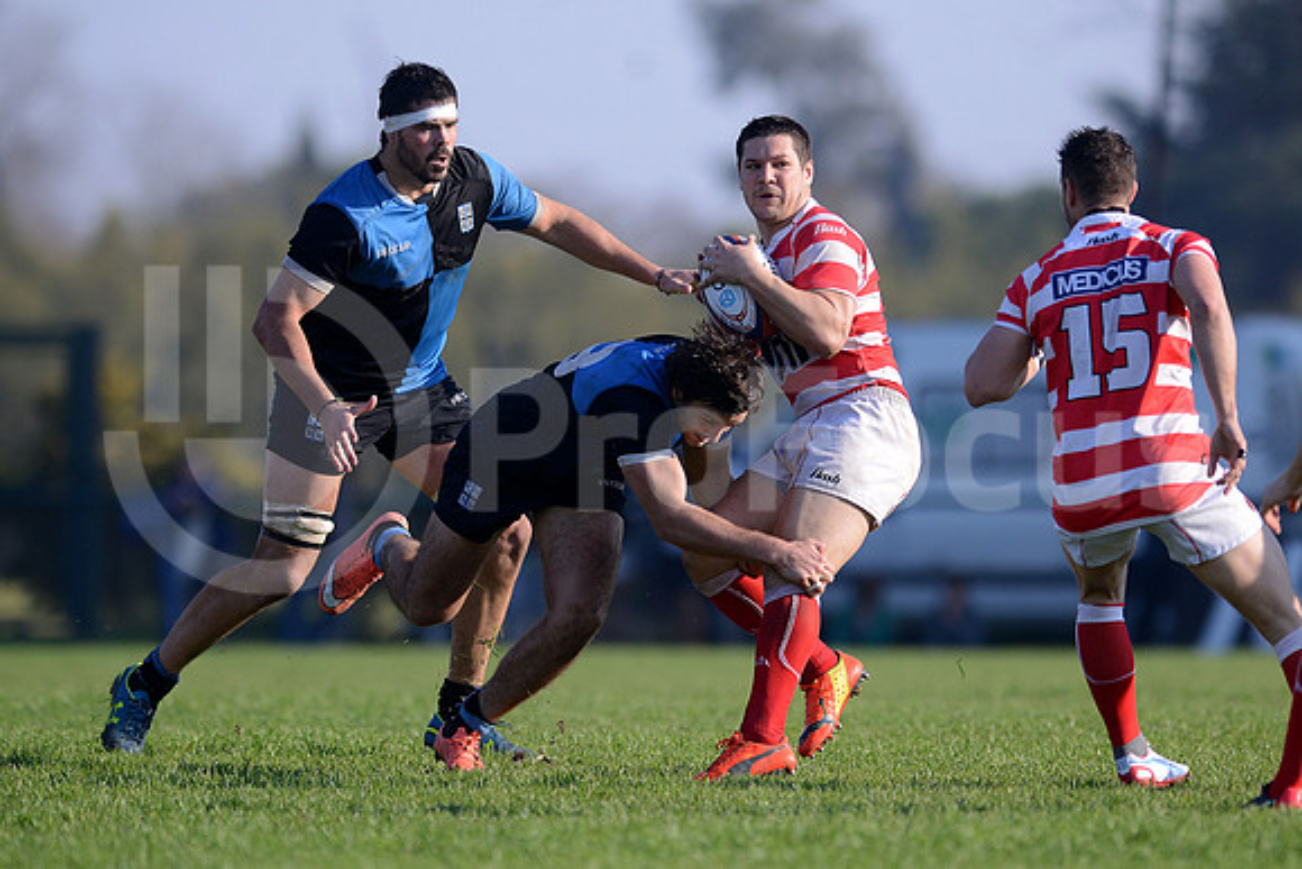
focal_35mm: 420
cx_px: 651
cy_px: 434
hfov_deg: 4.9
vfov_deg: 3.3
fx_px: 15193
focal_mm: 420
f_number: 4
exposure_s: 1/2500
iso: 560
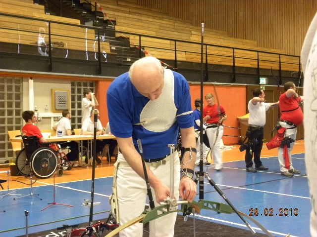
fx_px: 476
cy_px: 118
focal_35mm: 52
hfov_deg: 36.8
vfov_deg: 28.0
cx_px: 158
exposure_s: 1/22.2
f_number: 3.5
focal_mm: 9.2
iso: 400
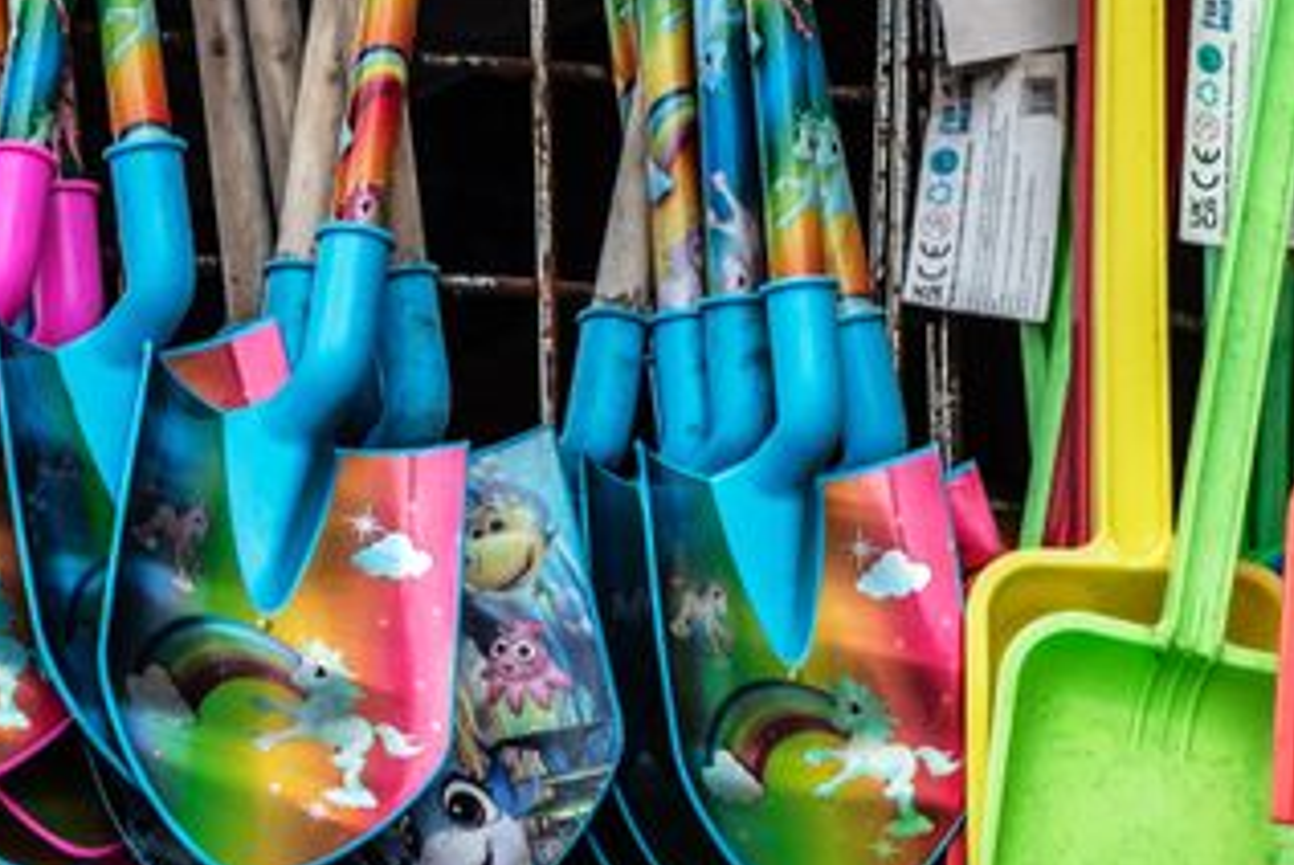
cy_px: 1144
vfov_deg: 7.2
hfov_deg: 10.8
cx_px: 106
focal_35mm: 189
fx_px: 6800
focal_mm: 50
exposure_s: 1/160
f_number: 8
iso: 100
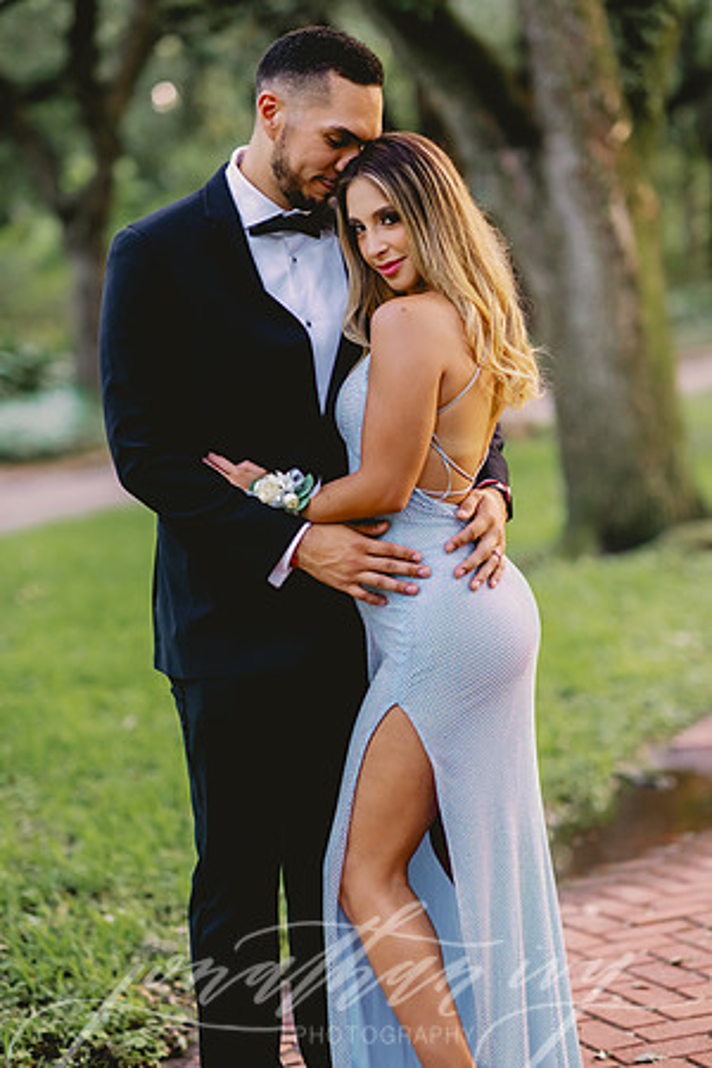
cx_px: 356
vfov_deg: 23.9
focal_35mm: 85
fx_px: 2521
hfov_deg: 16.1
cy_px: 534
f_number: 2
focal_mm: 85
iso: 1250
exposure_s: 1/250
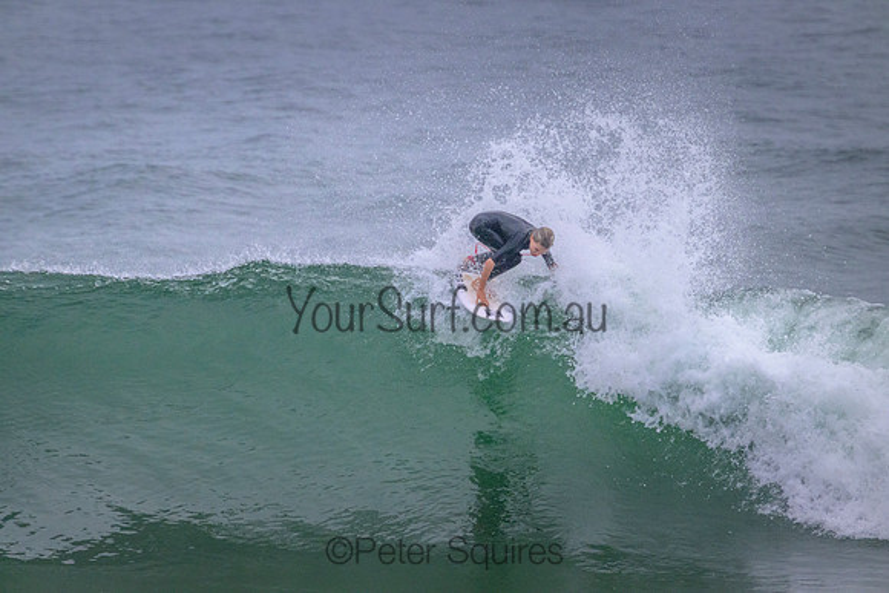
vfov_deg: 1.7
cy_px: 296
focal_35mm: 800
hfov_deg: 2.6
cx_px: 444
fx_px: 19759
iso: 3600
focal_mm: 800
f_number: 11
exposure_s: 1/2000
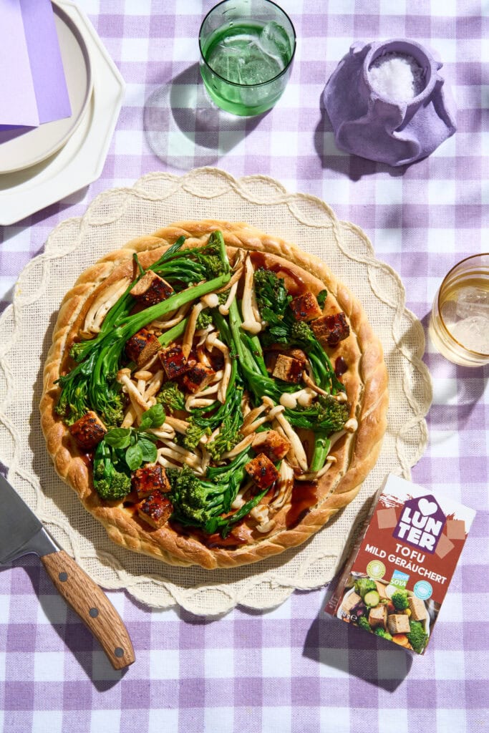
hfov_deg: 24.6
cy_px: 366
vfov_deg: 36.2
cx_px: 244
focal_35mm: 55
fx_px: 1120
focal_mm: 55
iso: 320
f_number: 13
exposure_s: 1/125
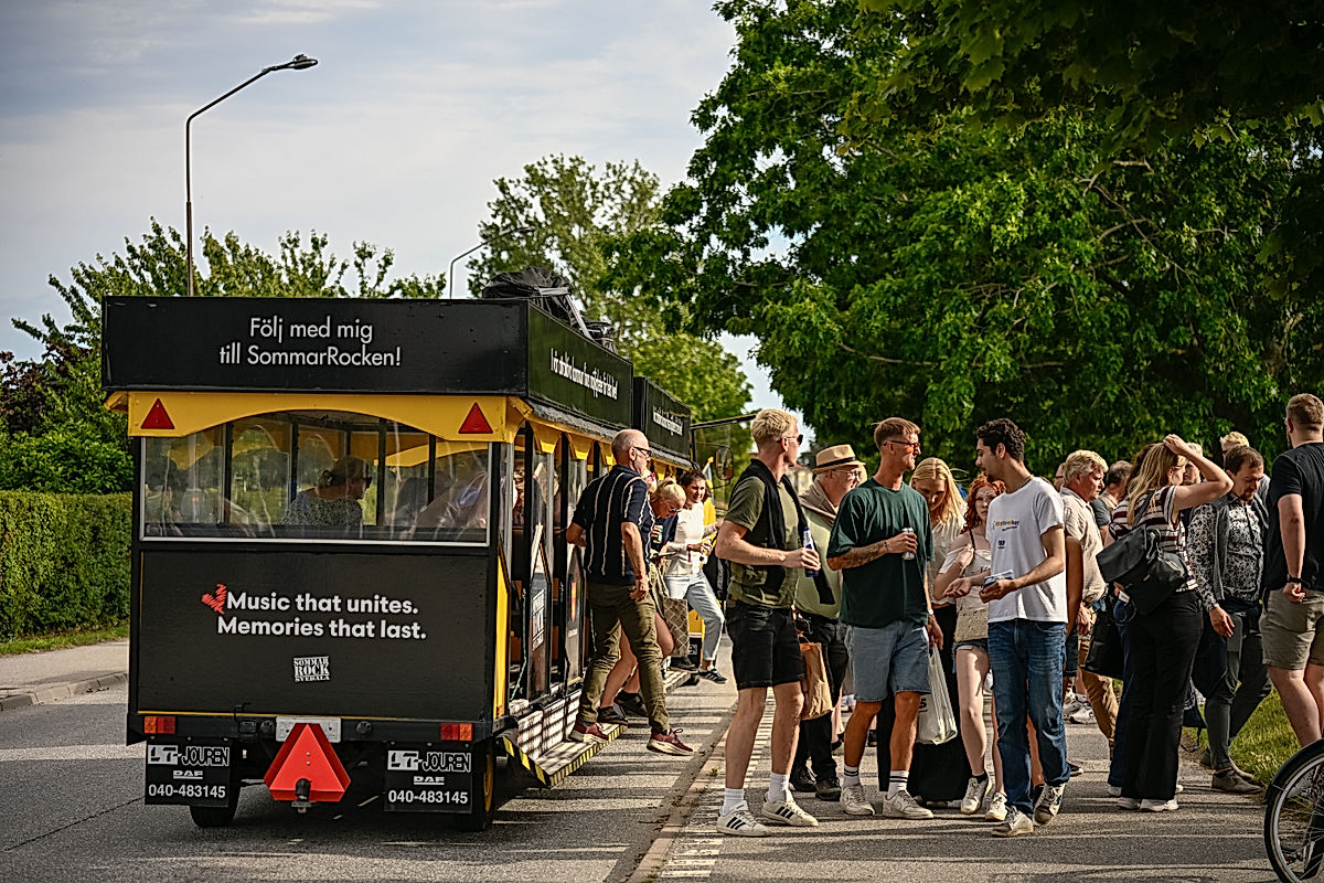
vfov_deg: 18.2
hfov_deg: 27.0
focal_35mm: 75
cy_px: 442
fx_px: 2758
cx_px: 662
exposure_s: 1/3200
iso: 200
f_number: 2.8
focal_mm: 75
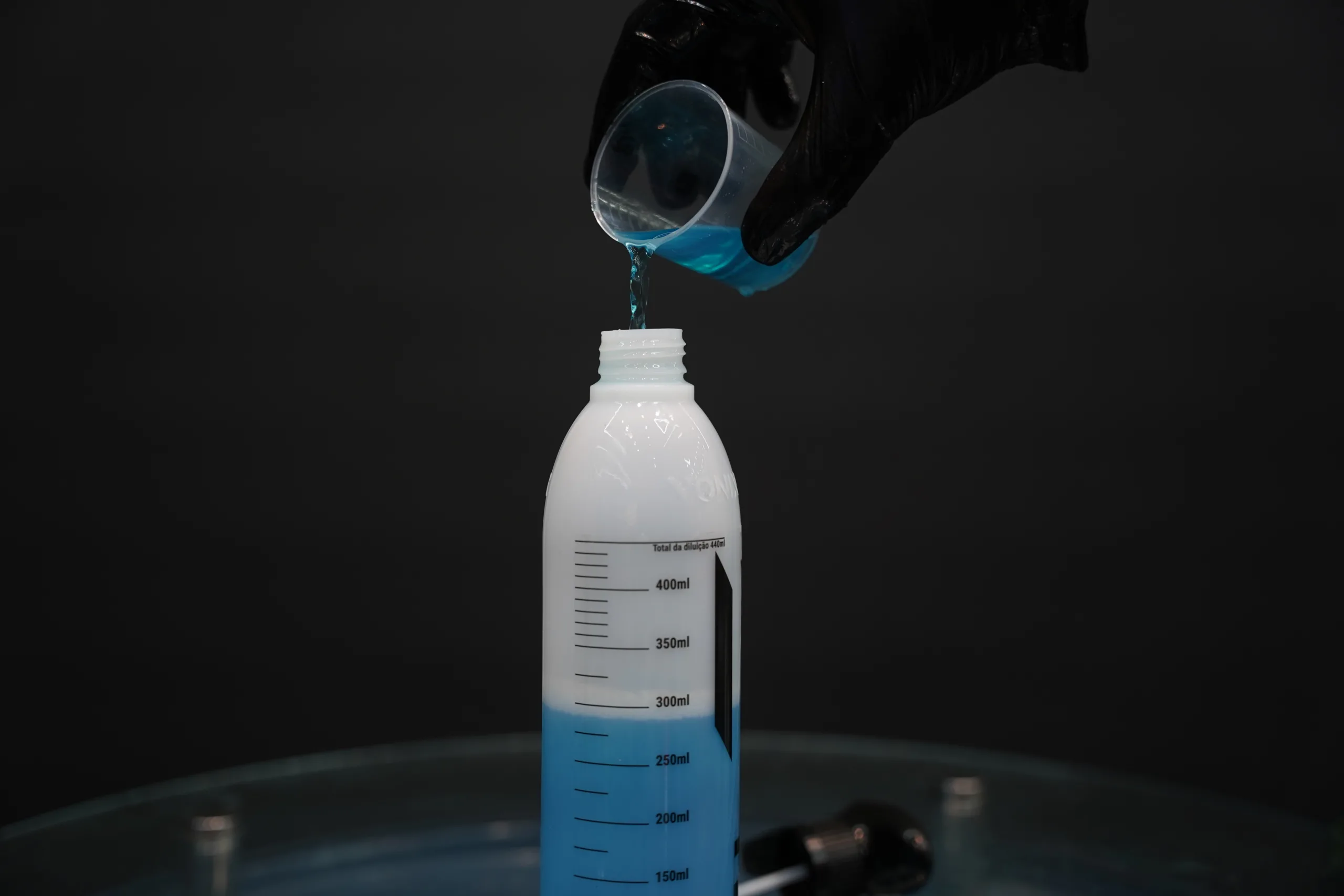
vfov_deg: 31.3
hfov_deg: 45.6
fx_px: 1598
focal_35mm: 43
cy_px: 448
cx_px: 672
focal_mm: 42.8
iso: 320
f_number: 2.8
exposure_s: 1/100
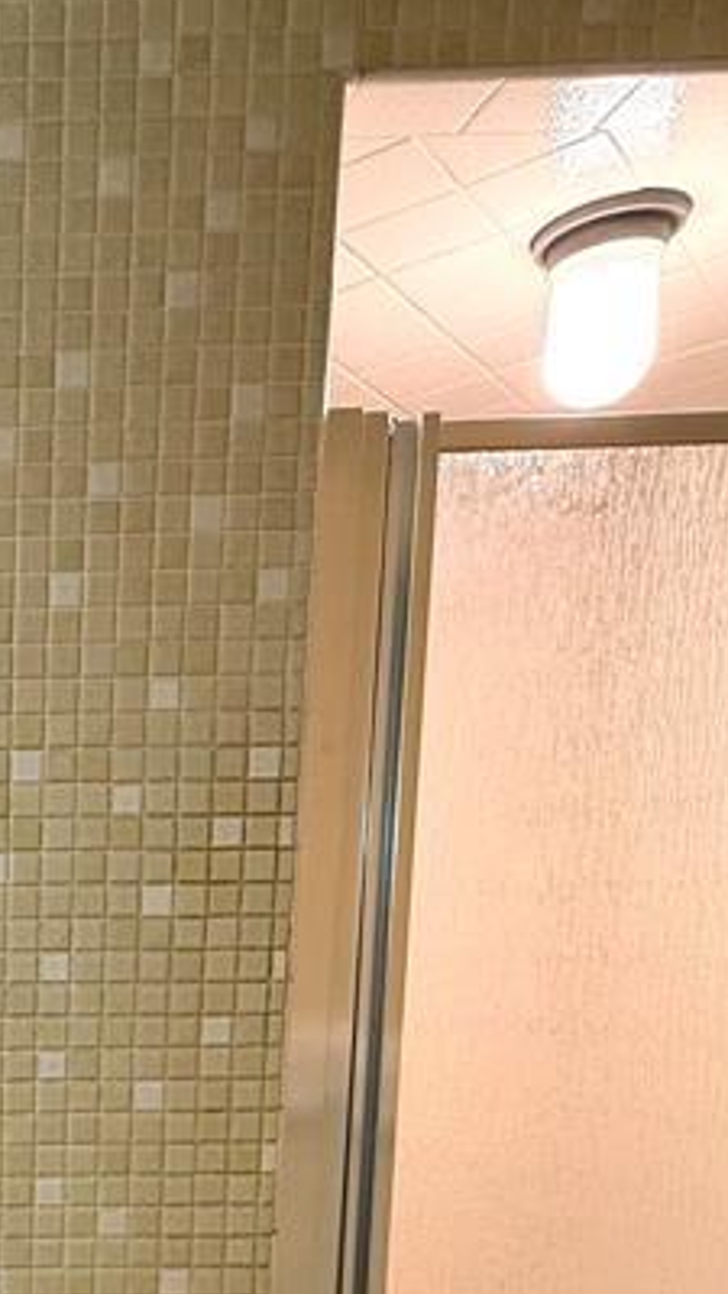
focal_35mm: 39
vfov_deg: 46.6
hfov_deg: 25.3
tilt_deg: -8.6
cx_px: -272
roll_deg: +0.4
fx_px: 1338
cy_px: 1165
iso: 320
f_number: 2.2
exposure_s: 1/120
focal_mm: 2.22
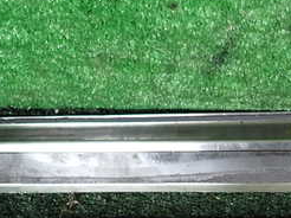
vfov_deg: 23.5
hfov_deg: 30.4
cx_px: 260
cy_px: 182
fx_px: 512
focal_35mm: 61
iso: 200
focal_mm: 4.5
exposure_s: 1/30
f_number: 2
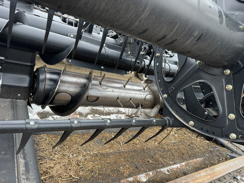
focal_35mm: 24
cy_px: 92
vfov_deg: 56.8
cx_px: 122
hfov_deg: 71.6
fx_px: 169
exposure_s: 1/121
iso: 100
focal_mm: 6.76
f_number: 1.78
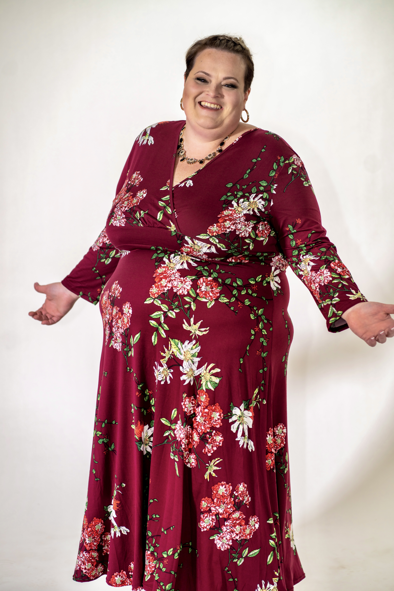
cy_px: 296
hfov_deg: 16.1
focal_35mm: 85
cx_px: 197
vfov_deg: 23.9
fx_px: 1395
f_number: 2.8
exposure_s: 1/250
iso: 125
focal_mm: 85
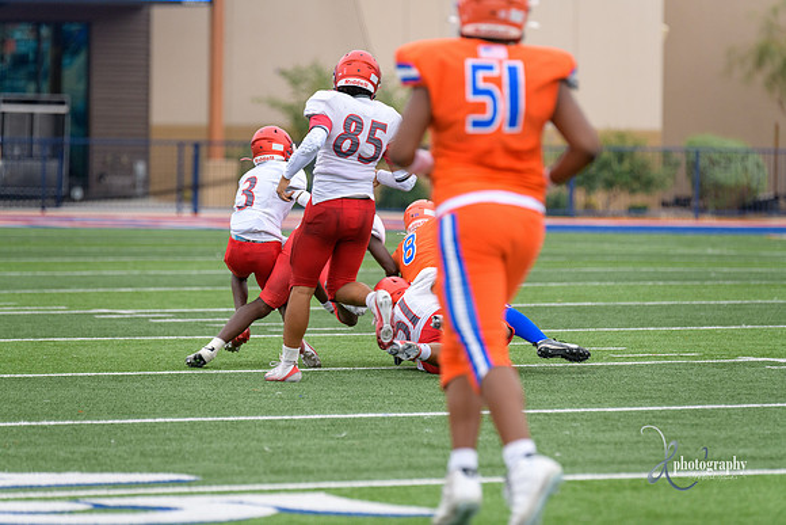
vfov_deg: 5.1
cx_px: 393
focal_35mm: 270
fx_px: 5896
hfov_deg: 7.6
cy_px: 262
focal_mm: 270
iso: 900
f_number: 3.5
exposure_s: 1/800
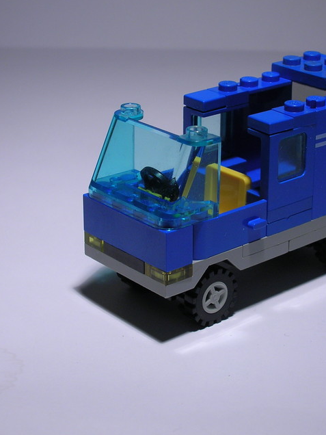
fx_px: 1030
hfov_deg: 17.9
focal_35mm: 82
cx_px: 225
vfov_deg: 23.8
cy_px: 217
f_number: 3.5
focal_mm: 9.7
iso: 50
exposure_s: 1/32.7
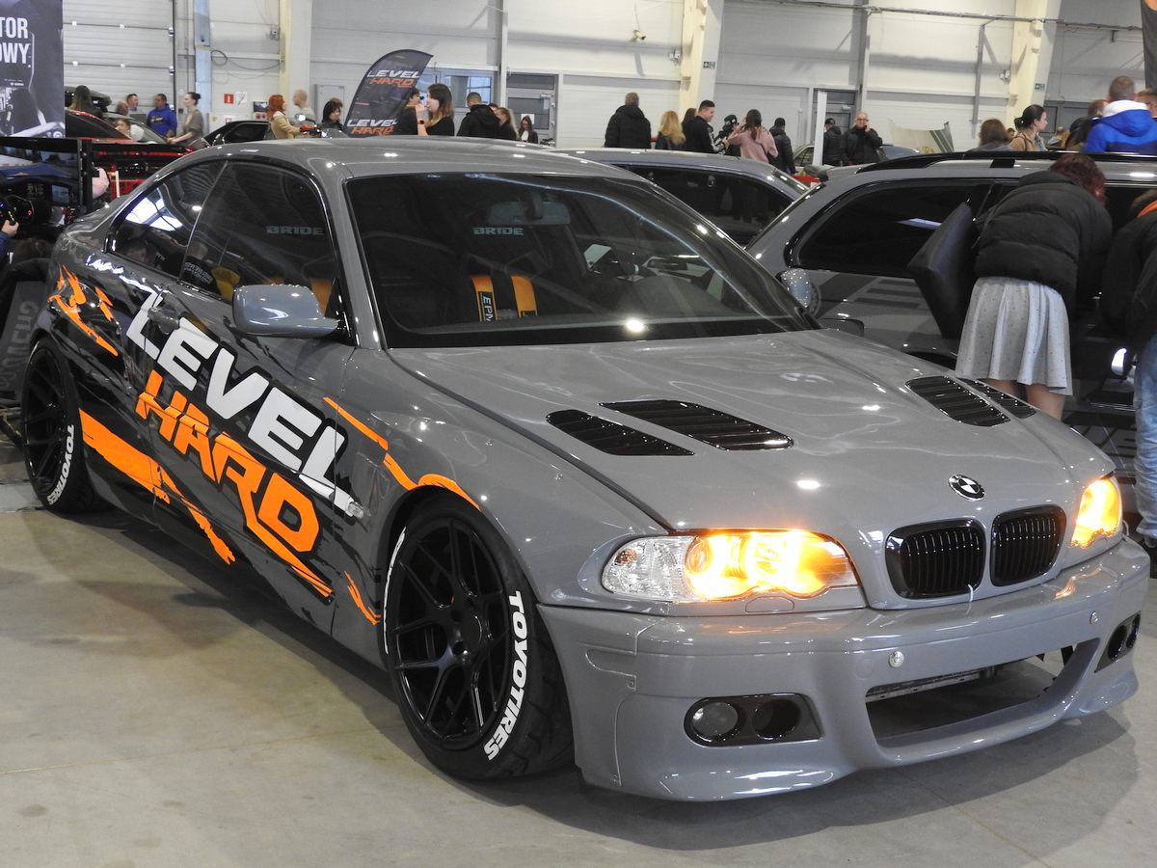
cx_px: 578
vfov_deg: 29.1
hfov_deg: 38.2
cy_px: 434
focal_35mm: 50
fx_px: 1671
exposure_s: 1/30
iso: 320
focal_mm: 9
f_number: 4
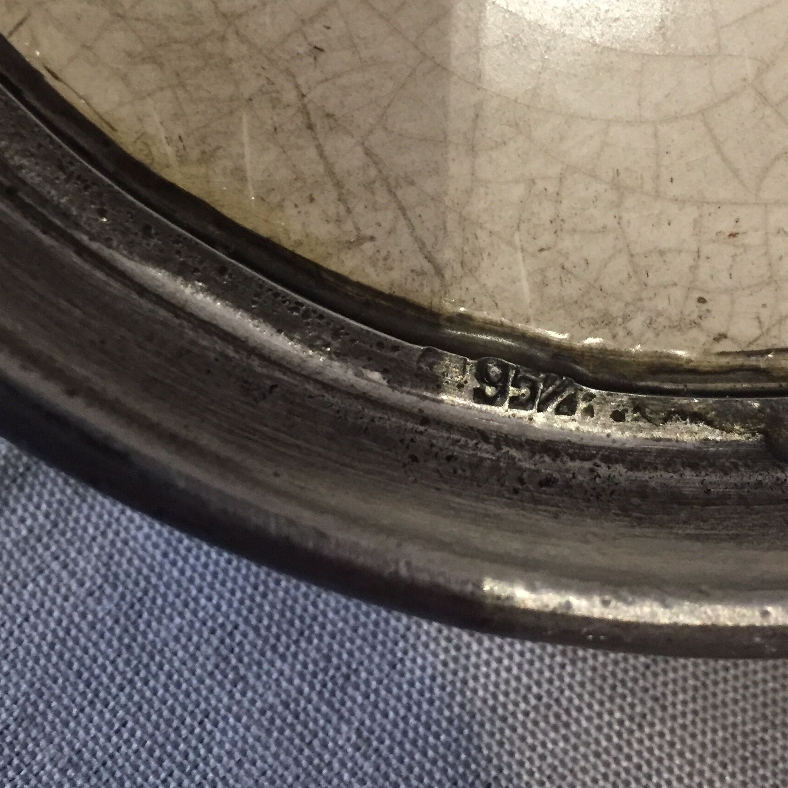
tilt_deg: -55.5
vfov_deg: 33.6
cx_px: 493
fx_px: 1262
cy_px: 156
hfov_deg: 34.5
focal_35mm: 49
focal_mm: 4.15
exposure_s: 1/17
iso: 250
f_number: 2.2
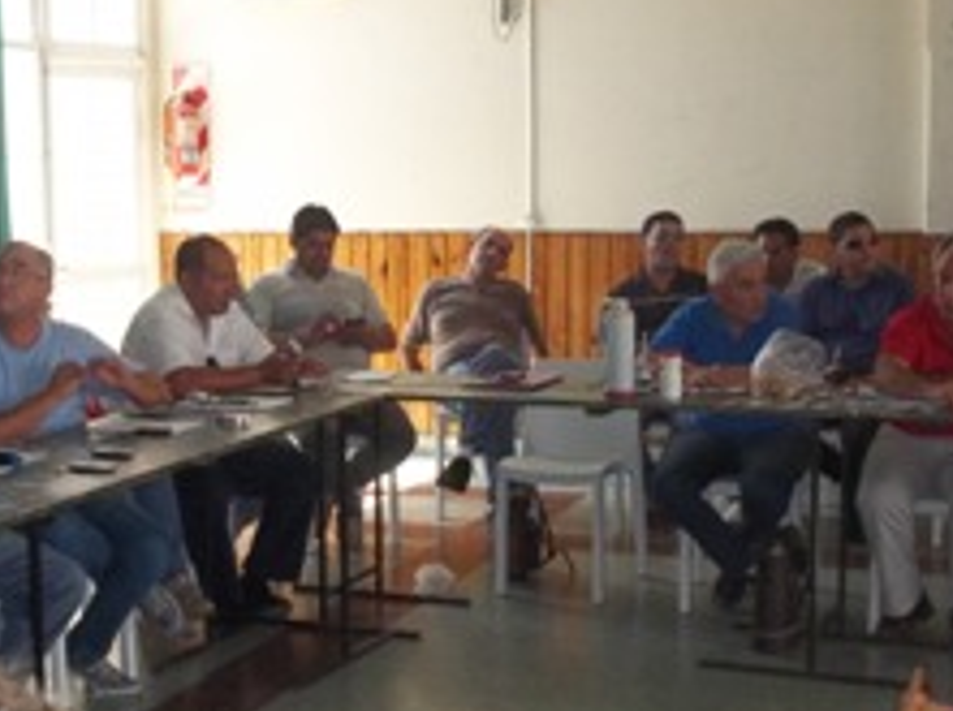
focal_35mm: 65
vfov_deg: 22.5
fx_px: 1787
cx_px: 293
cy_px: 396
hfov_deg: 29.6
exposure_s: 1/80
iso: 160
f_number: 2.9
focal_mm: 5.7
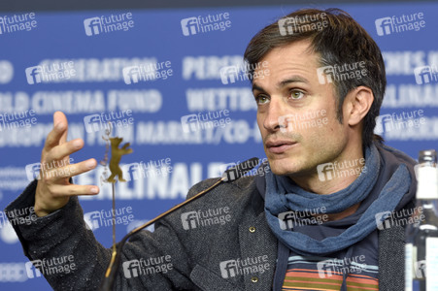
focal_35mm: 195
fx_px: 2371
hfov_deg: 10.6
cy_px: 146
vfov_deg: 7.0
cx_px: 219
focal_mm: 130
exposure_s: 1/250
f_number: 3.5
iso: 640
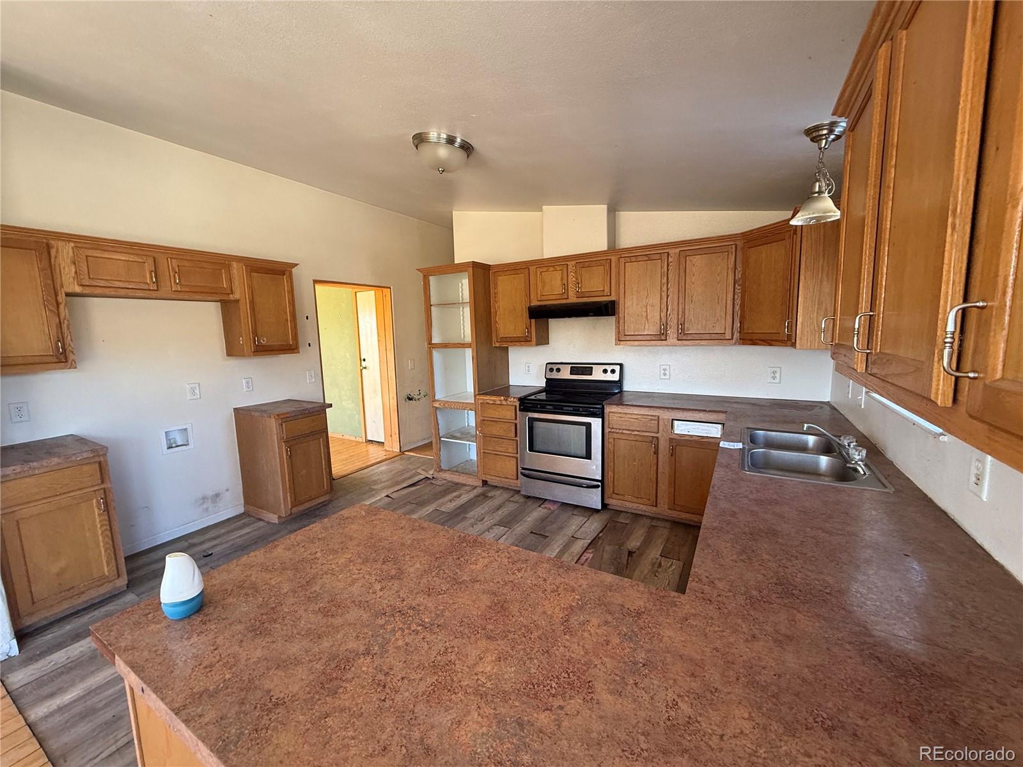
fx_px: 414
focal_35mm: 14
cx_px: 512
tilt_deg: -7.7
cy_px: 384
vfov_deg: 85.7
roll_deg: +2.5
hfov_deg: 102.1
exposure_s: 1/99
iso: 200
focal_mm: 2.22
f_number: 2.2
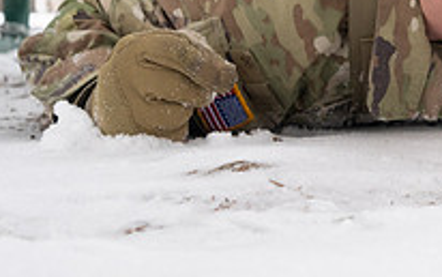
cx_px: 476
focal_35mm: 86
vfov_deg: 14.7
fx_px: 1037
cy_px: -63
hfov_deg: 22.8
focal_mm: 30
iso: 1000
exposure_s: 1/800
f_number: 4
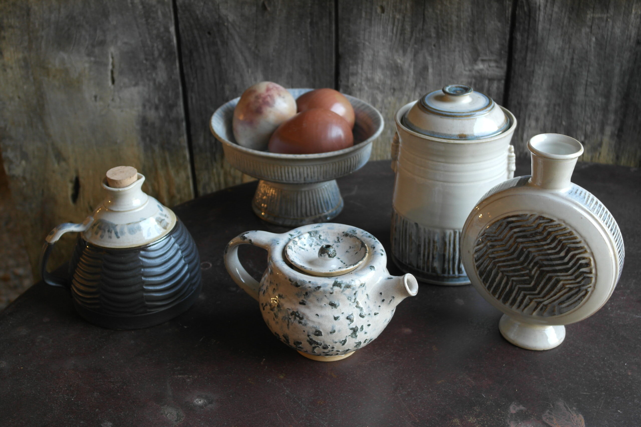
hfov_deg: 40.3
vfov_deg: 27.5
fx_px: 872
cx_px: 320
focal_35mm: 49
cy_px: 214
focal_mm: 32
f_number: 4.5
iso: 400
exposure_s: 1/50
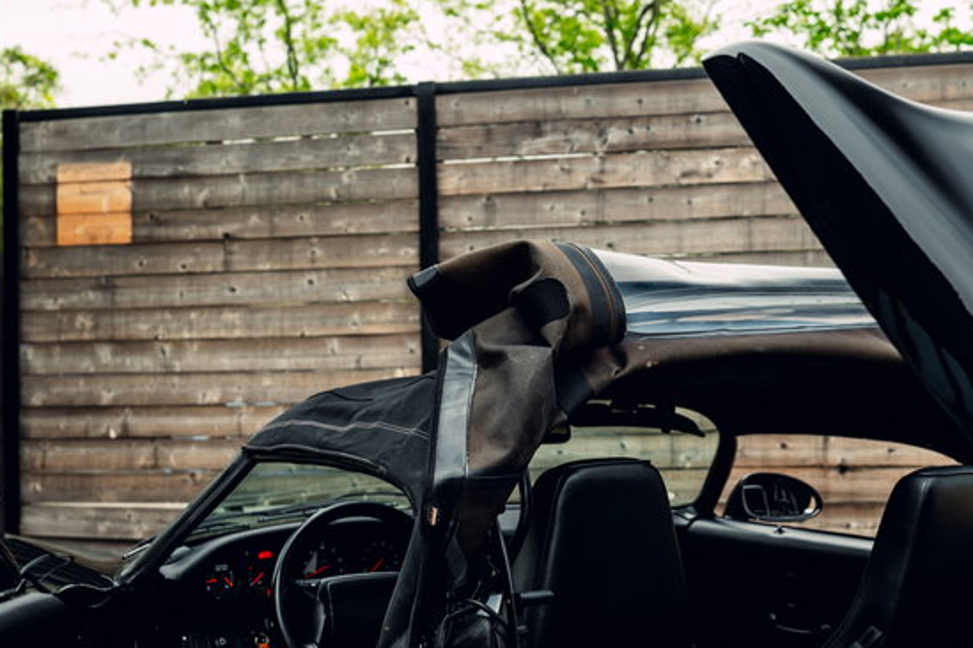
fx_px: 1324
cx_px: 631
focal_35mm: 49
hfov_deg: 40.0
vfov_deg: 27.5
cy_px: 352
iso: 200
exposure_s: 1/50
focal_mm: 35
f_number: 4
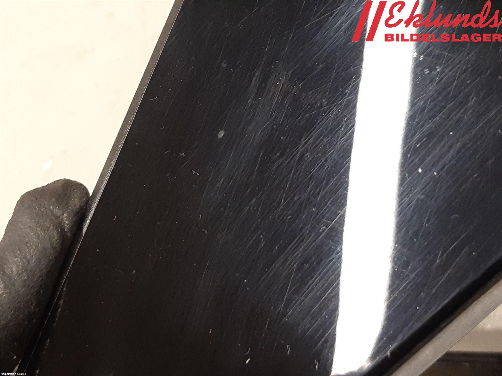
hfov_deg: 67.3
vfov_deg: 53.1
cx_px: 251
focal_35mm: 26
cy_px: 188
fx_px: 377
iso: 200
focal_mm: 3.93
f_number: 1.7
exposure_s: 1/33
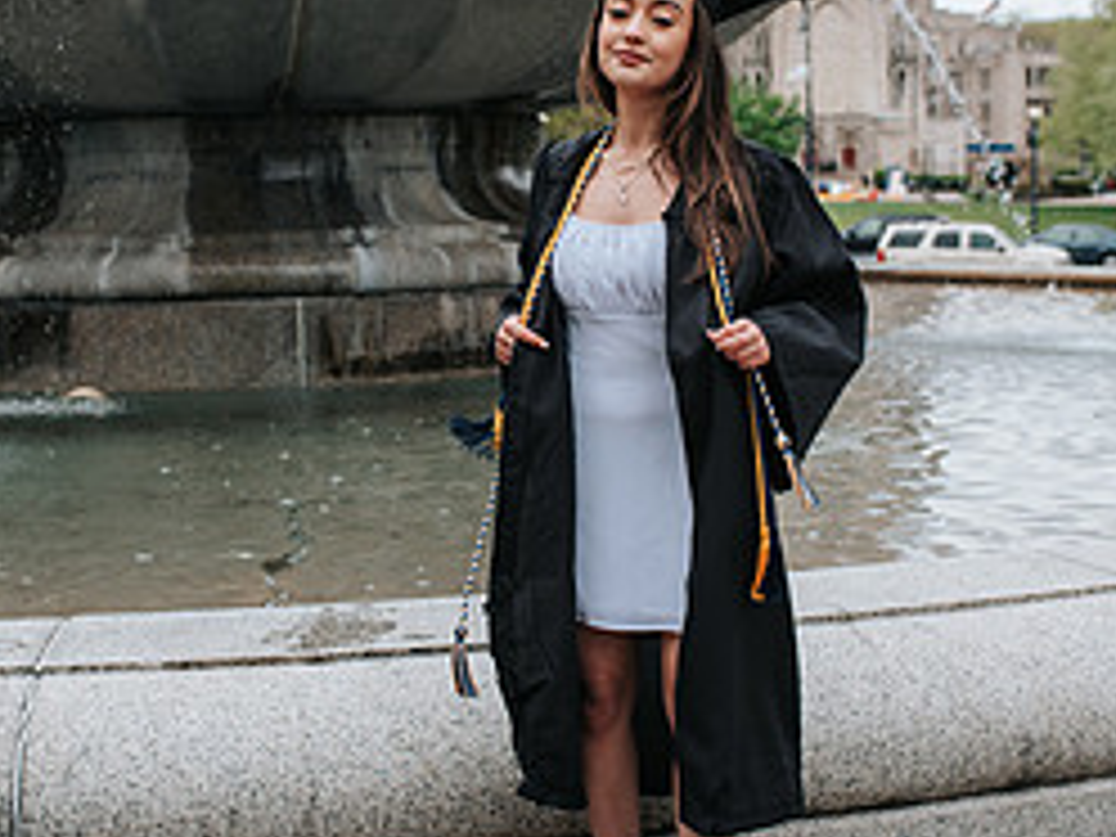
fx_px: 1967
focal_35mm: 61
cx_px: 616
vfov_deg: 24.0
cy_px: 360
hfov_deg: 31.7
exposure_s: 1/800
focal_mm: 35
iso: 140
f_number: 3.5
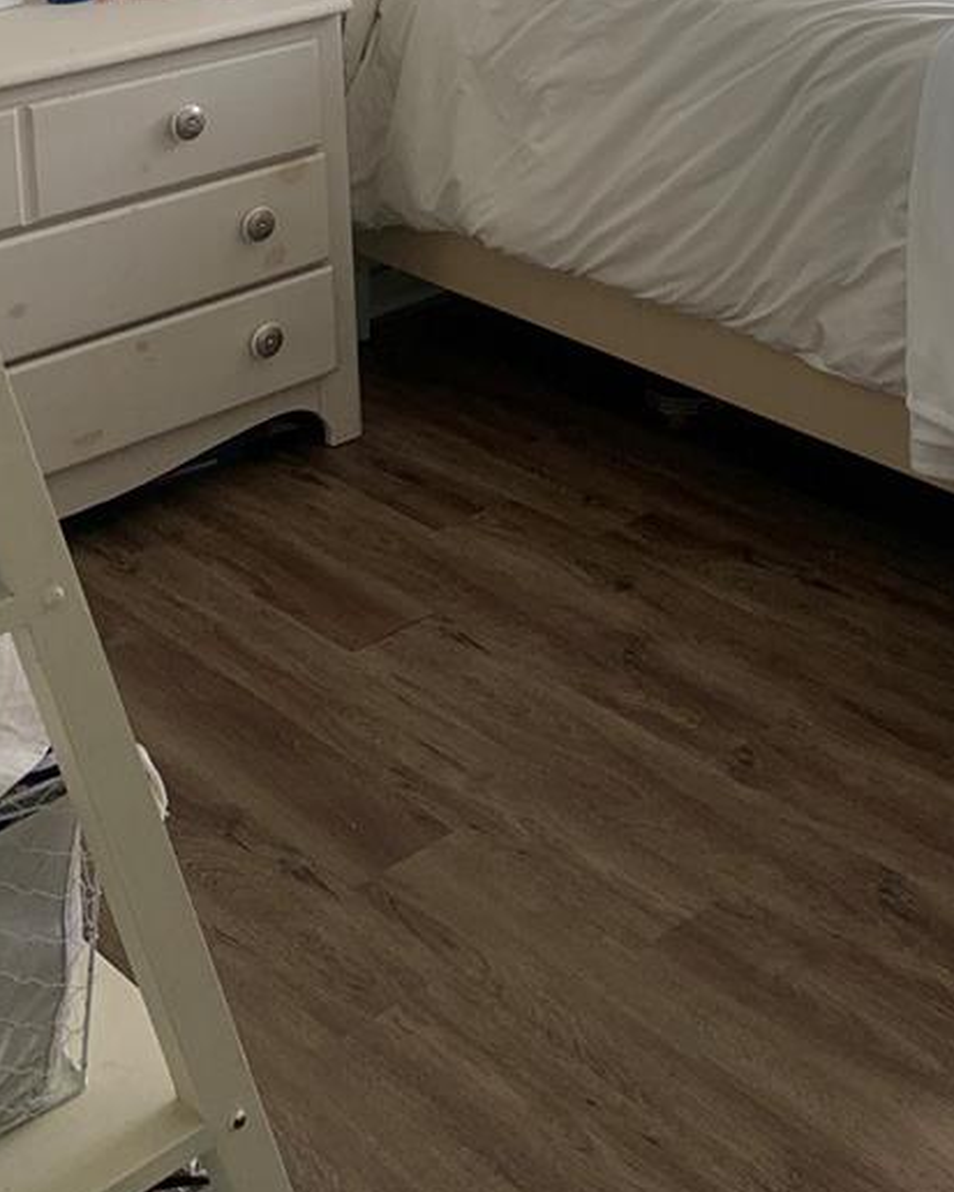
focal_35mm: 59
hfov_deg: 25.4
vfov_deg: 28.7
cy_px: -143
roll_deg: +1.4
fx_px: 2082
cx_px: 758
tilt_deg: -6.6
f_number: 1.8
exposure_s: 1/297
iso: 25
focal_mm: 4.25
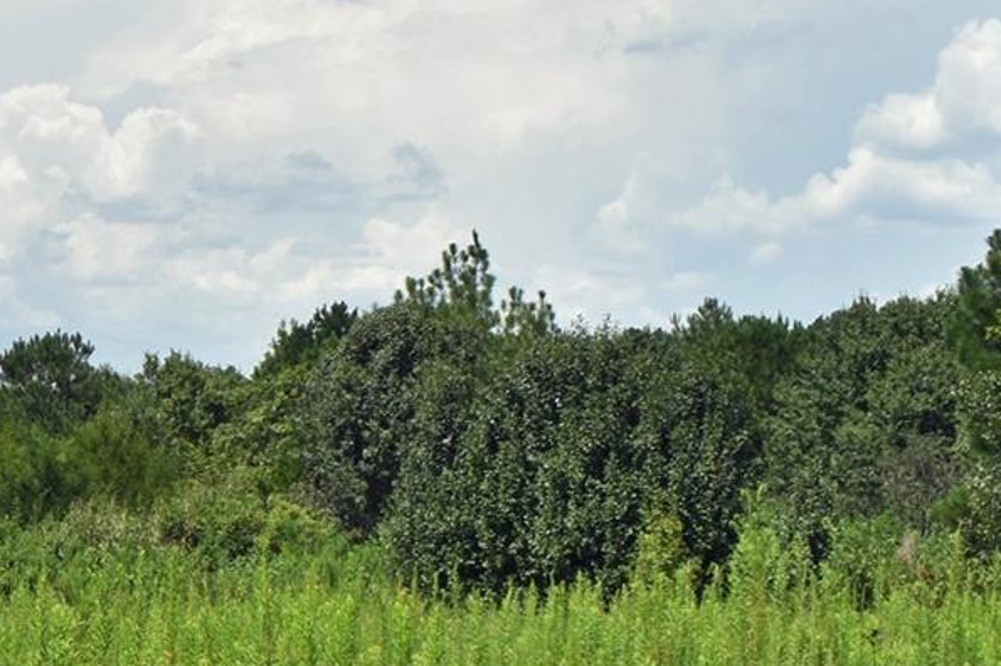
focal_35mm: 93
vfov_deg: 14.5
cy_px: 660
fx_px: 2584
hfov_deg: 20.6
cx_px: -185
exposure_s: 1/400
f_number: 10
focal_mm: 18
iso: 200
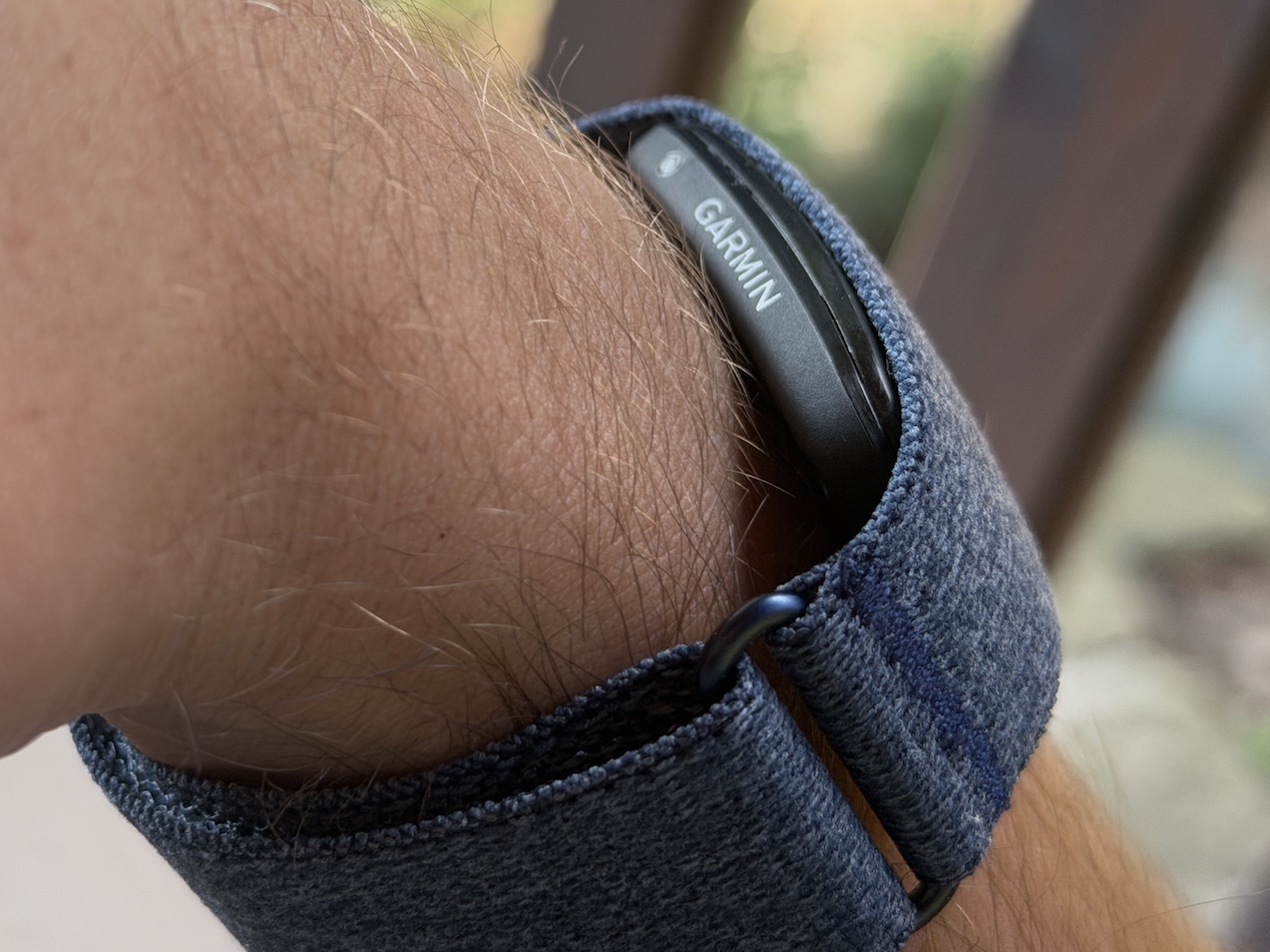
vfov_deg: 20.3
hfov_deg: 26.8
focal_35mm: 72
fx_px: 2641
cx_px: 404
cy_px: 295
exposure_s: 1/258
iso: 80
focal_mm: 6.76
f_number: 1.78
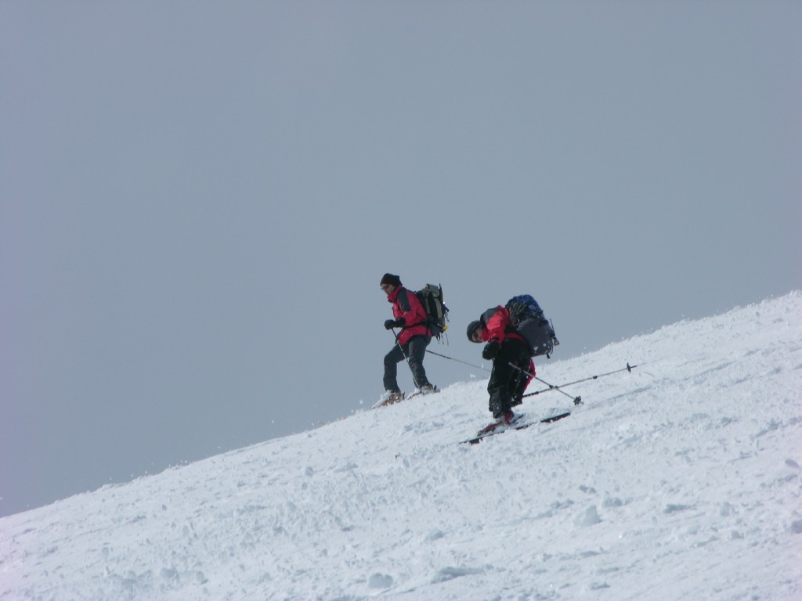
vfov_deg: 5.3
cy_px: 300
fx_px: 6487
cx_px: 401
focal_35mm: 280
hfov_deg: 7.1
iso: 50
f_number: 7.4
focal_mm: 71.2
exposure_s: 1/535
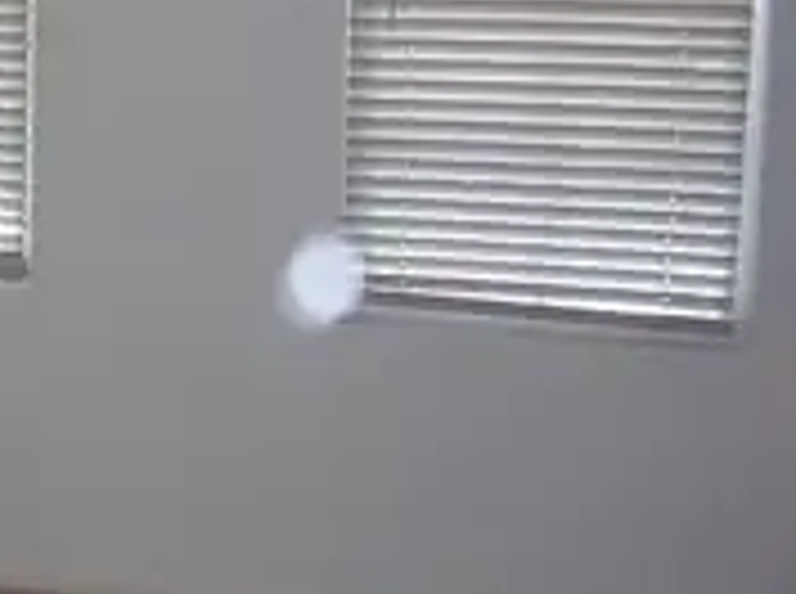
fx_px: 1767
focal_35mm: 77
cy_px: 189
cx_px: -67
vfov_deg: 19.0
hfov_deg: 23.9
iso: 80
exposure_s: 1/60
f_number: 2.7
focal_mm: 5.6
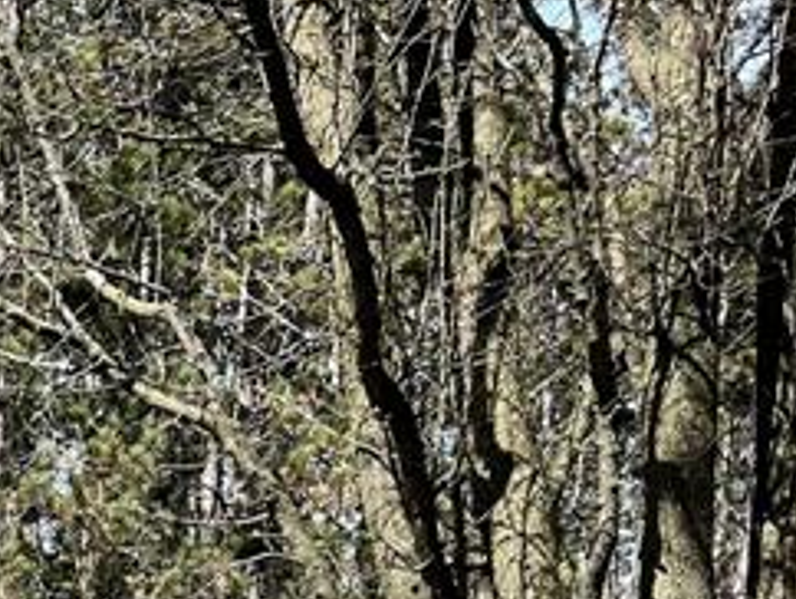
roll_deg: +0.0
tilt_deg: -2.9
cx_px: -822
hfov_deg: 14.6
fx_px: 2532
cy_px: 1142
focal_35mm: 110
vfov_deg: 12.2
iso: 50
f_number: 1.5
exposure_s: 1/2165
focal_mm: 5.7
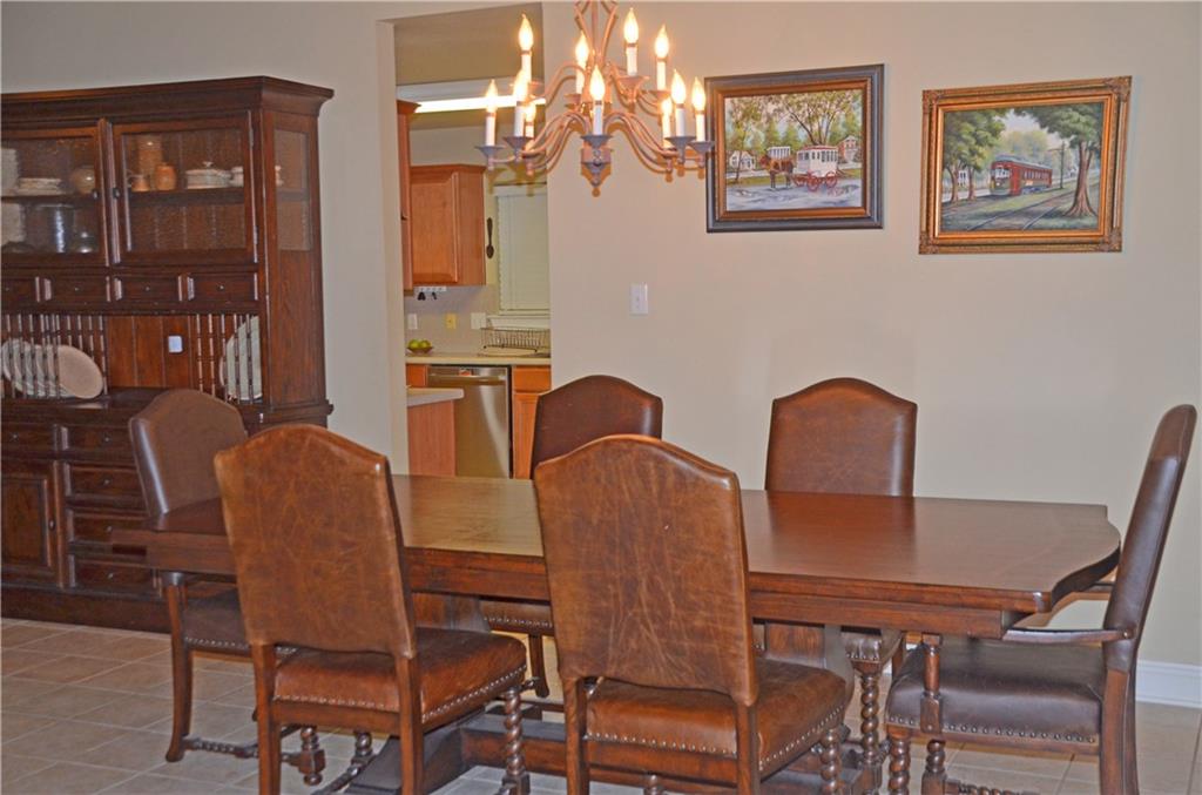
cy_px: 398
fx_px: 1349
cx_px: 601
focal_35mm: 40
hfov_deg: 48.0
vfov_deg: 32.8
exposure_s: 1/60
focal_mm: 27
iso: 560
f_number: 4
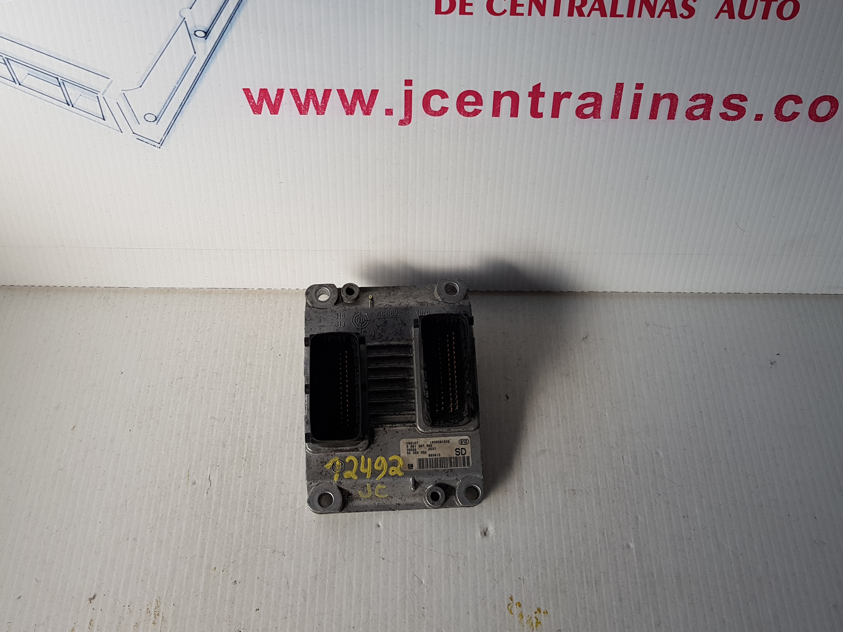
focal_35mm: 34
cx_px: 413
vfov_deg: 41.7
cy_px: 265
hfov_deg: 54.0
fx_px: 828
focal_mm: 4.2
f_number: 1.7
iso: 40
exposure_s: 1/984
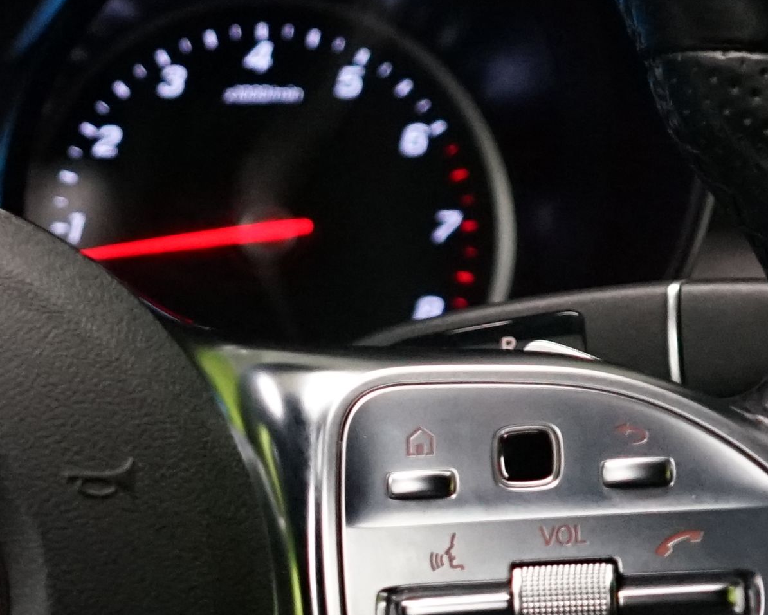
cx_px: -242
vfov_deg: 9.4
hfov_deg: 11.4
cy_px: 450
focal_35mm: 165
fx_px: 3752
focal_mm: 35
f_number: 4
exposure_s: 1/160
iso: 3200
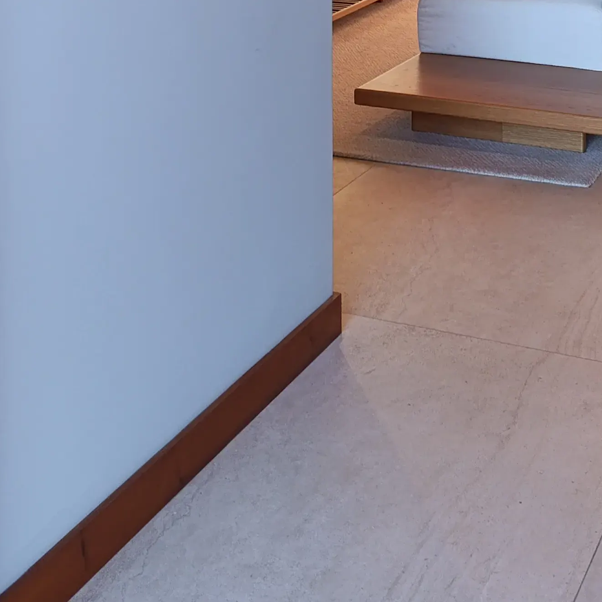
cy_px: -158
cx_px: 401
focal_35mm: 63
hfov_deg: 27.1
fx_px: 1240
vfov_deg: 24.2
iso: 250
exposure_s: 1/120
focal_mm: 6.14
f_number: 1.6
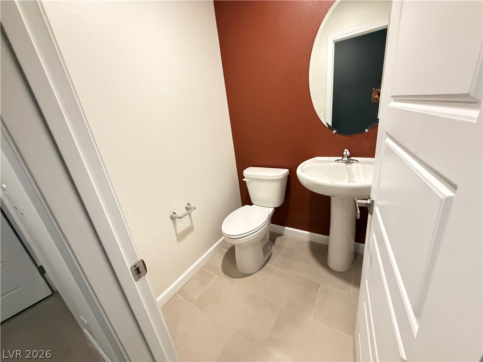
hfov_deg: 102.1
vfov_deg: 85.7
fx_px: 195
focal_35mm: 14
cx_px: 242
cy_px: 181
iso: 1000
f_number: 2.2
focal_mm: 2.22
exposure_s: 1/40
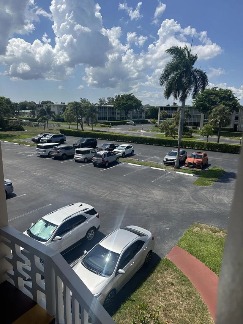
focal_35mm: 24
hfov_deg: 56.8
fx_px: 225
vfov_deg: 71.6
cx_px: 122
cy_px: 162
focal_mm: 6.86
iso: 80
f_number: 1.78
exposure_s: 1/7042
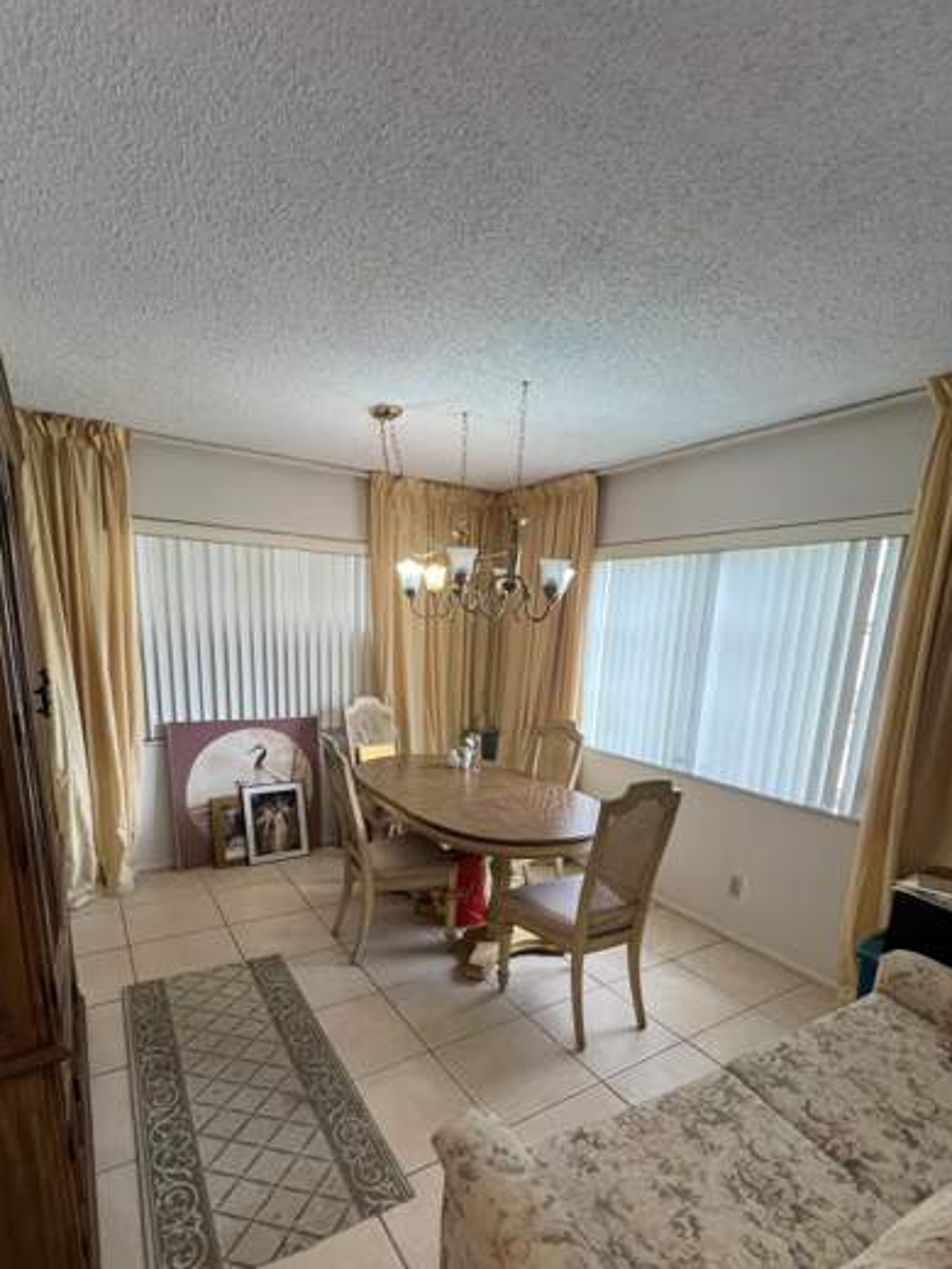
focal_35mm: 16
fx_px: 587
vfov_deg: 93.1
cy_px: 769
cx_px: 466
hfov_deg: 78.1
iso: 200
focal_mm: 1.57
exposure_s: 1/120
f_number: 1.8
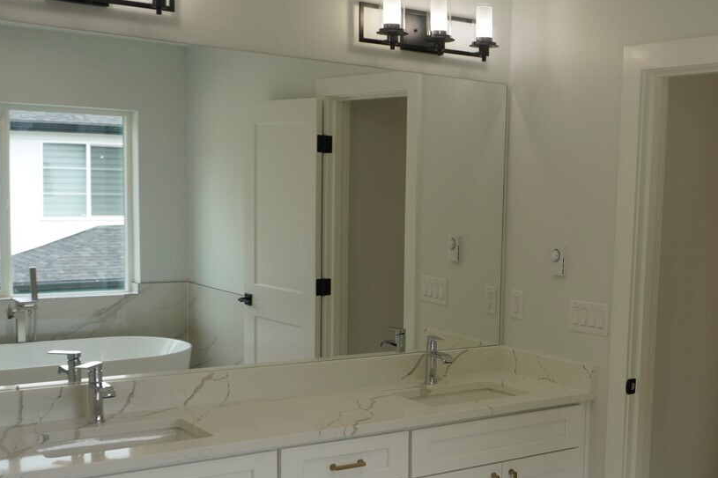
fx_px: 997
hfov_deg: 38.1
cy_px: 331
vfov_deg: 26.8
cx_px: 579
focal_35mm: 50
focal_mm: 16
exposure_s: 1/160
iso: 125
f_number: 4
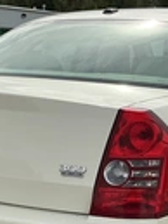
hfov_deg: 17.0
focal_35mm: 87
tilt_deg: -9.4
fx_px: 562
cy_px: 156
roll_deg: +0.8
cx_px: 95
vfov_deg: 22.4
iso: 25
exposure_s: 1/2427
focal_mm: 3
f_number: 1.8
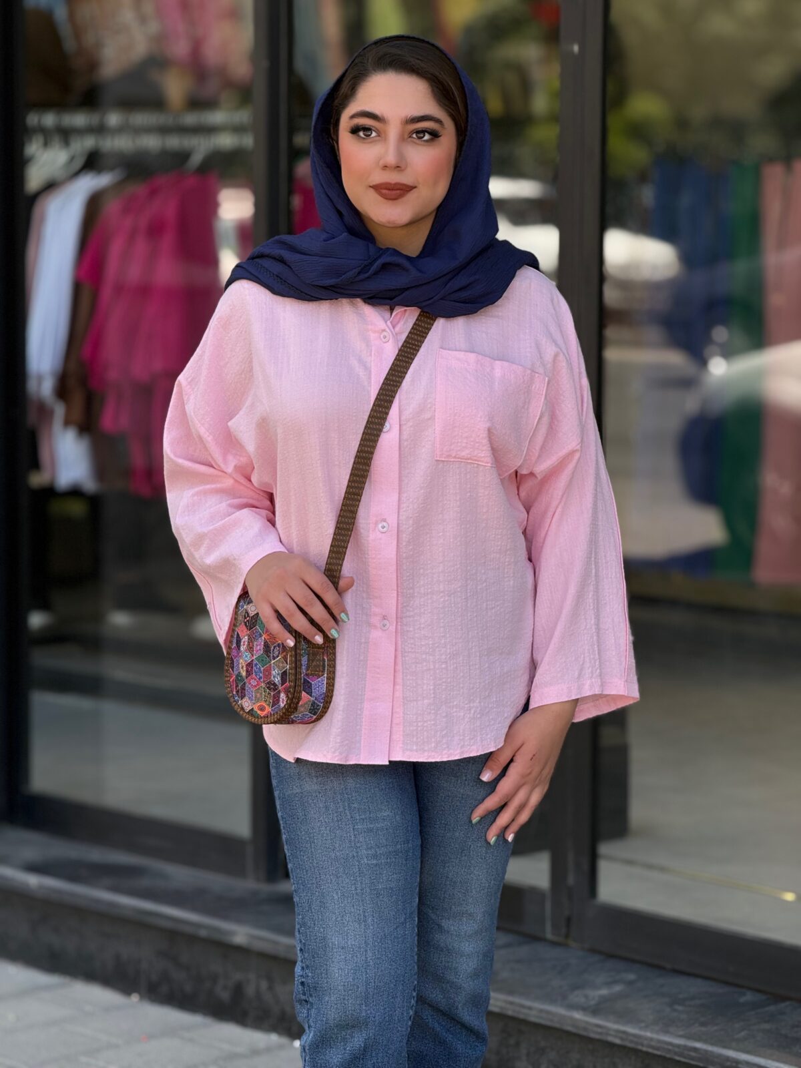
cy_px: 534
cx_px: 400
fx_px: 3702
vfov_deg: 16.4
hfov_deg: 12.3
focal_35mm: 120
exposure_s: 1/250
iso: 64
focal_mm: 15.66
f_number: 2.8
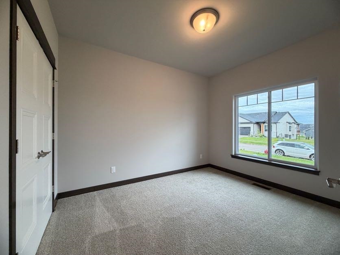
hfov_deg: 102.1
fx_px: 138
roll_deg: +0.7
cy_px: 128
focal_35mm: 14
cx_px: 170
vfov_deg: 85.7
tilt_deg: -0.1
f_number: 2.2
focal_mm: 2.22
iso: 200
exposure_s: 1/120
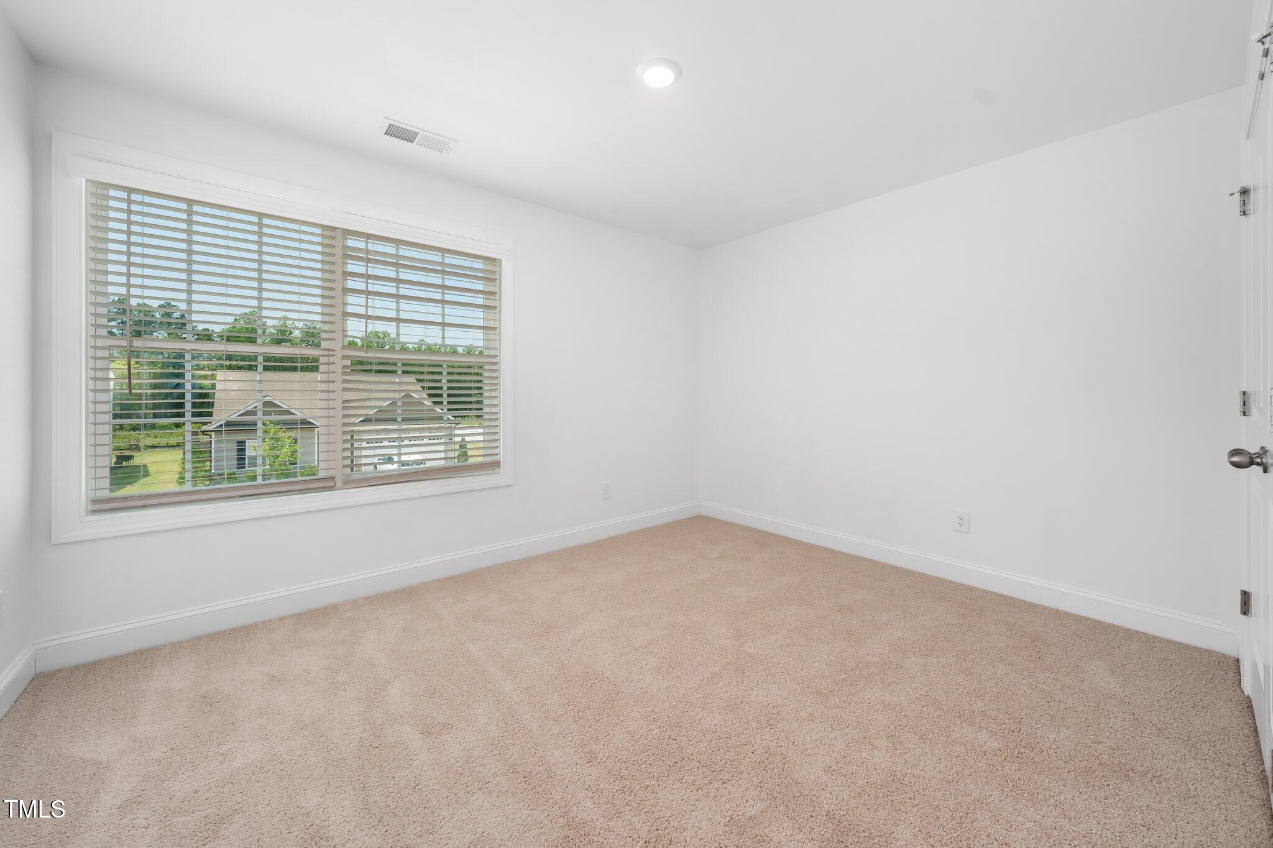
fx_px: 460
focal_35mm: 13
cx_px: 636
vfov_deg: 85.4
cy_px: 424
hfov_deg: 108.3
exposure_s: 1/30
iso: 640
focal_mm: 13
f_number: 7.1
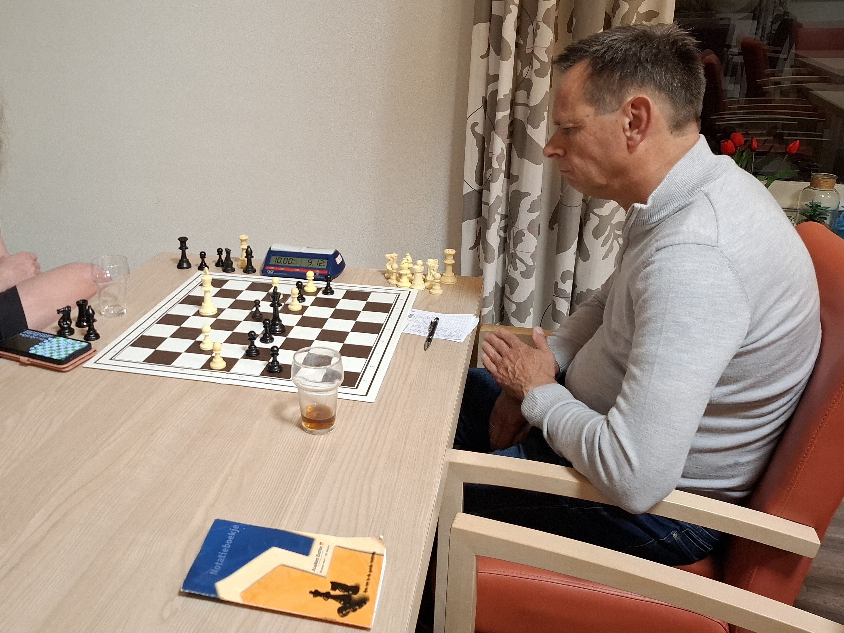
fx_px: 780
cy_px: 243
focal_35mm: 32
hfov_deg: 55.5
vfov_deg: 43.8
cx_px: 276
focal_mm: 5.54
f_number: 1.8
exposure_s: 1/33
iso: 400
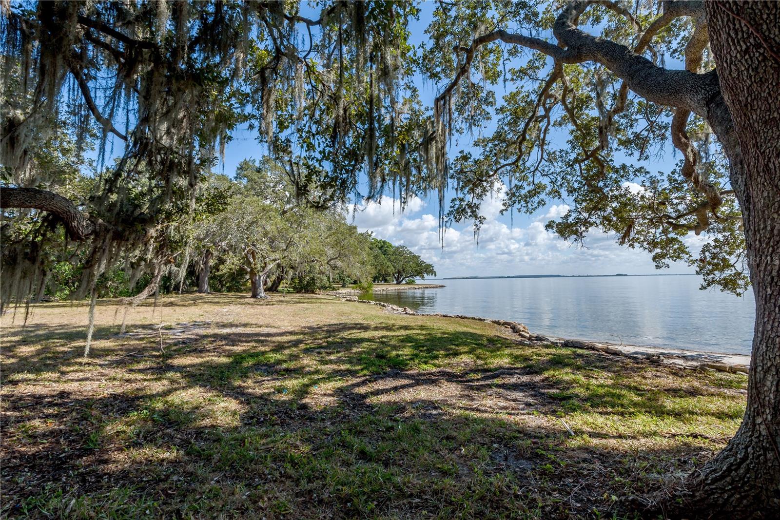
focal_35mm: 16
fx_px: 347
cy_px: 260
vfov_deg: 73.8
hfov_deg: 96.7
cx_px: 390
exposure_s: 1/400
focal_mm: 16
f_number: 10
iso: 320
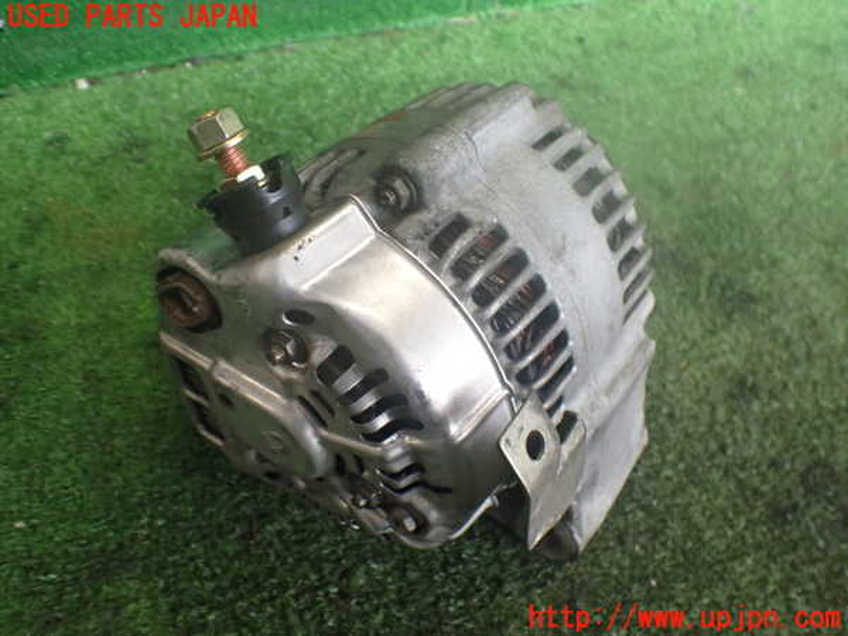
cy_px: 318
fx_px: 735
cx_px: 424
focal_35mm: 30
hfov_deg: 60.0
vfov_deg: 46.8
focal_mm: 5.4
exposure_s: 1/125
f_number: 2.3
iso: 640
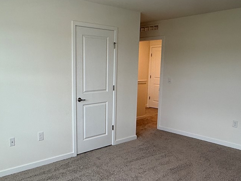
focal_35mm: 35
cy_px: 107
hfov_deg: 52.2
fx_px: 244
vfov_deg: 40.5
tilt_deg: -10.1
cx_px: 94
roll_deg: +0.1
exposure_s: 1/120
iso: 125
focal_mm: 2.22
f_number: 2.2
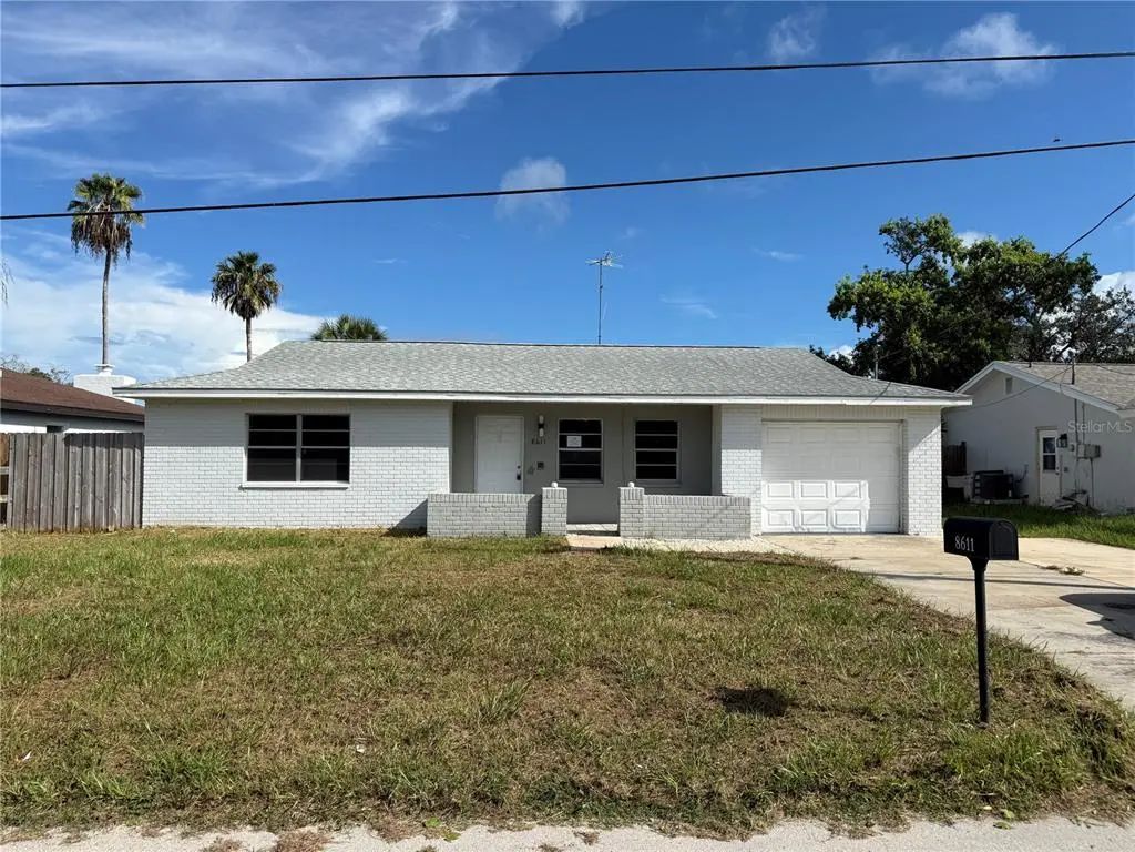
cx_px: 568
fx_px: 787
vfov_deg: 56.8
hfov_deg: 71.6
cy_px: 426
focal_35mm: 24
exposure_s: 1/5714
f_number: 1.78
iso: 80
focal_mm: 6.76
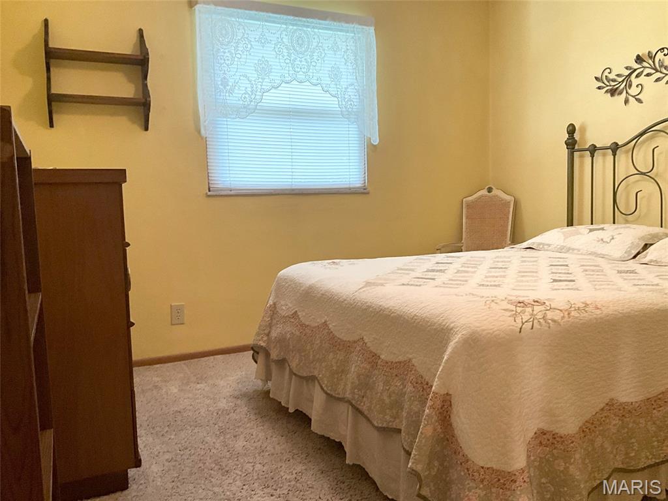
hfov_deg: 61.7
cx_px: 334
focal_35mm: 29
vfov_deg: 48.2
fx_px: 560
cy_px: 250
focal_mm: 3
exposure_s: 1/60
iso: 200
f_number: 1.8
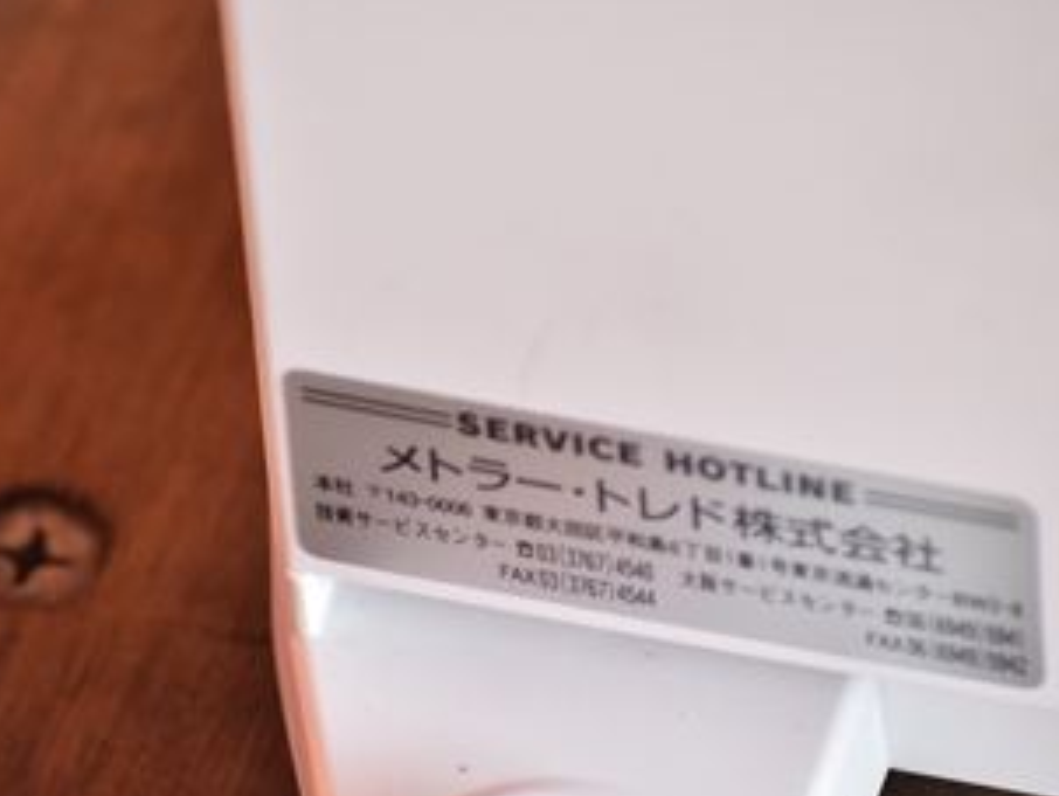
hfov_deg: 4.6
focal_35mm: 430
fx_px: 13165
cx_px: 484
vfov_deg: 3.5
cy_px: 540
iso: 1250
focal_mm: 180
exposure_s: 1/100
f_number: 6.3
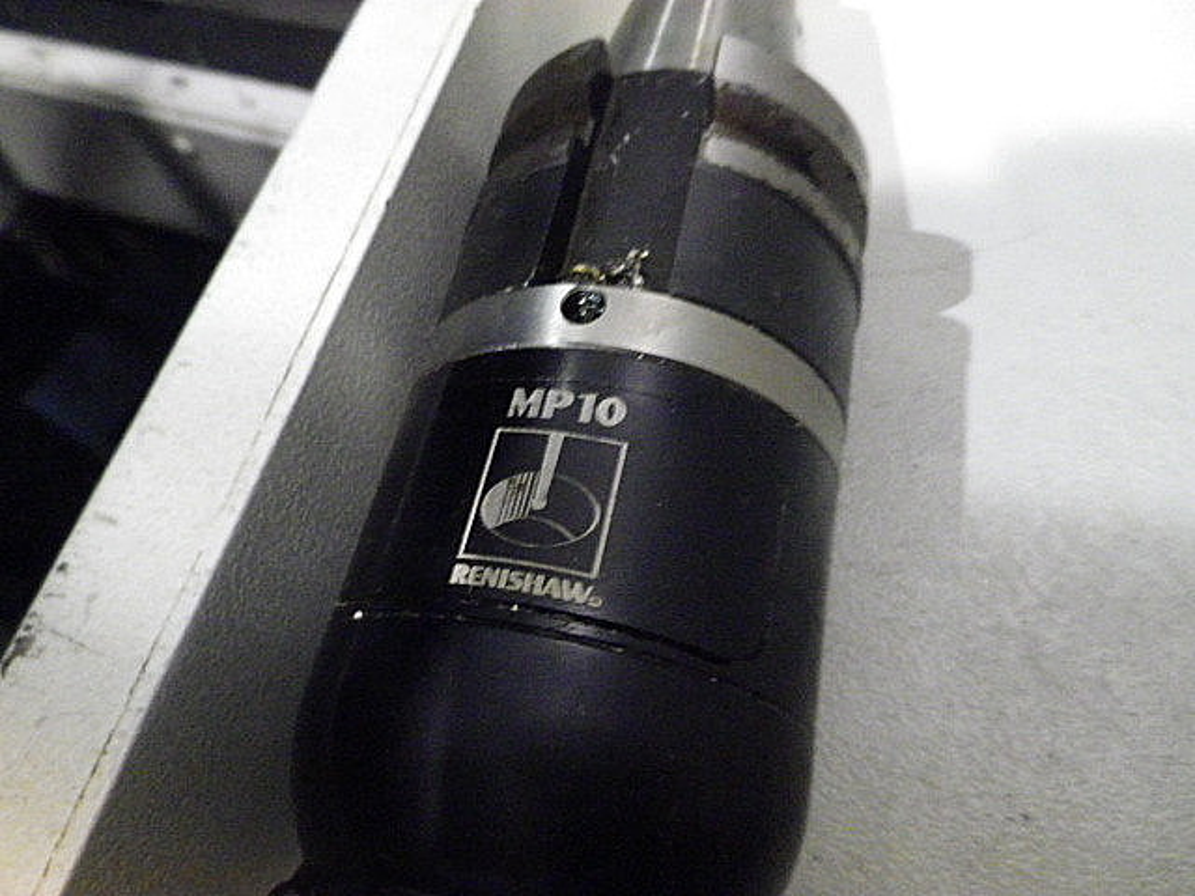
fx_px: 863
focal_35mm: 25
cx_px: 598
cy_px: 448
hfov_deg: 69.4
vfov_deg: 54.9
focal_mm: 4.5
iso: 800
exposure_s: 1/6
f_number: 3.5
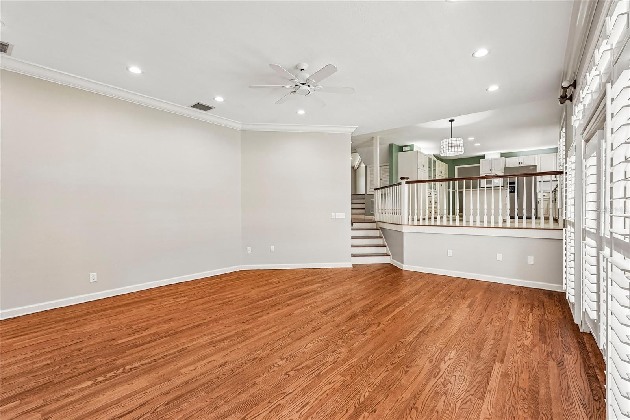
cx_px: 315
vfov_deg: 73.7
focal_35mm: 16
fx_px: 280
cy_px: 210
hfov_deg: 96.7
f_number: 8
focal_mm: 16
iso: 400
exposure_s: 1/20
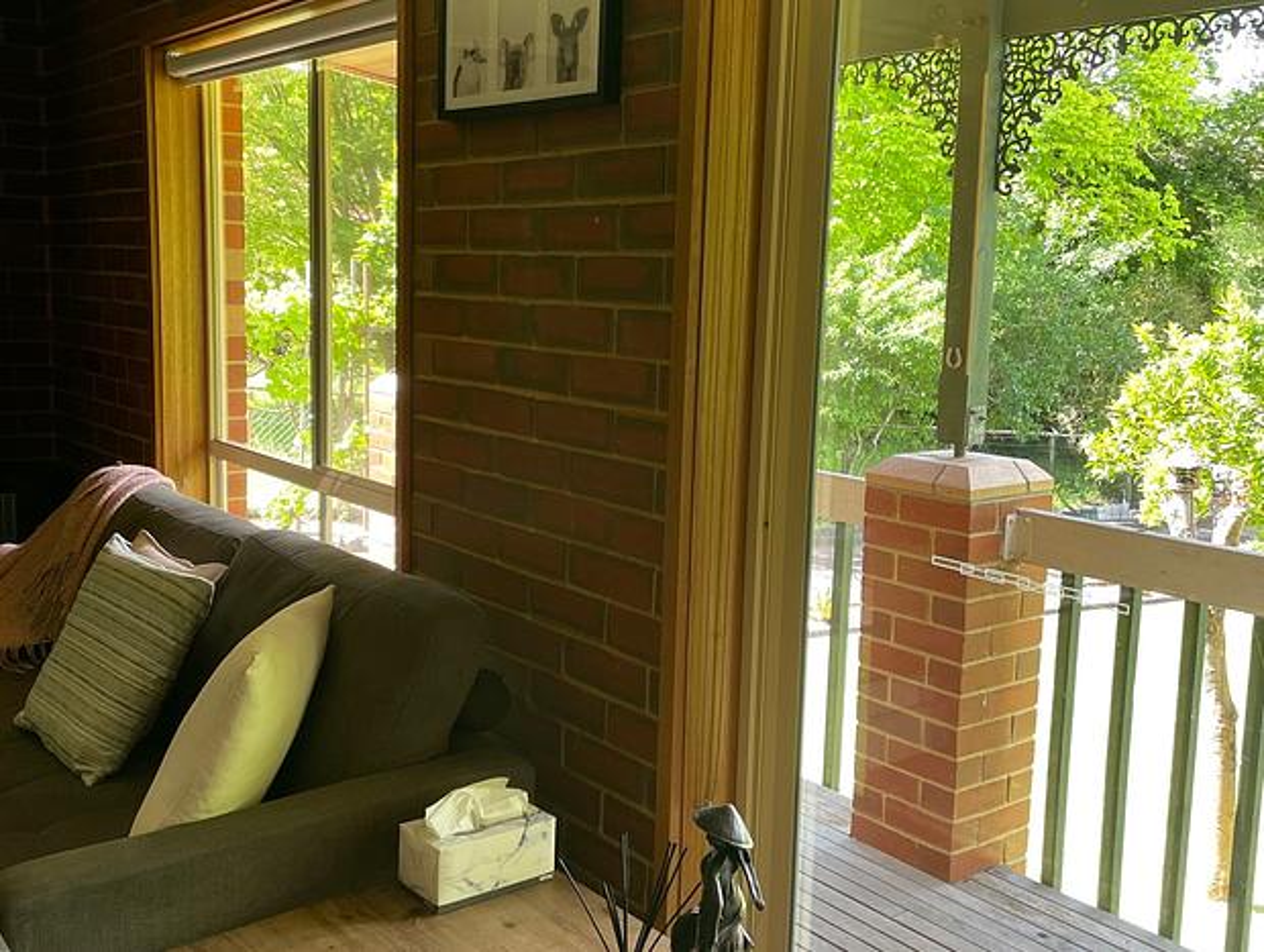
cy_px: 476
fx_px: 951
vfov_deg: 53.2
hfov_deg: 67.2
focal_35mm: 26
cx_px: 632
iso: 100
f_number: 1.6
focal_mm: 4.2
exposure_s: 1/121
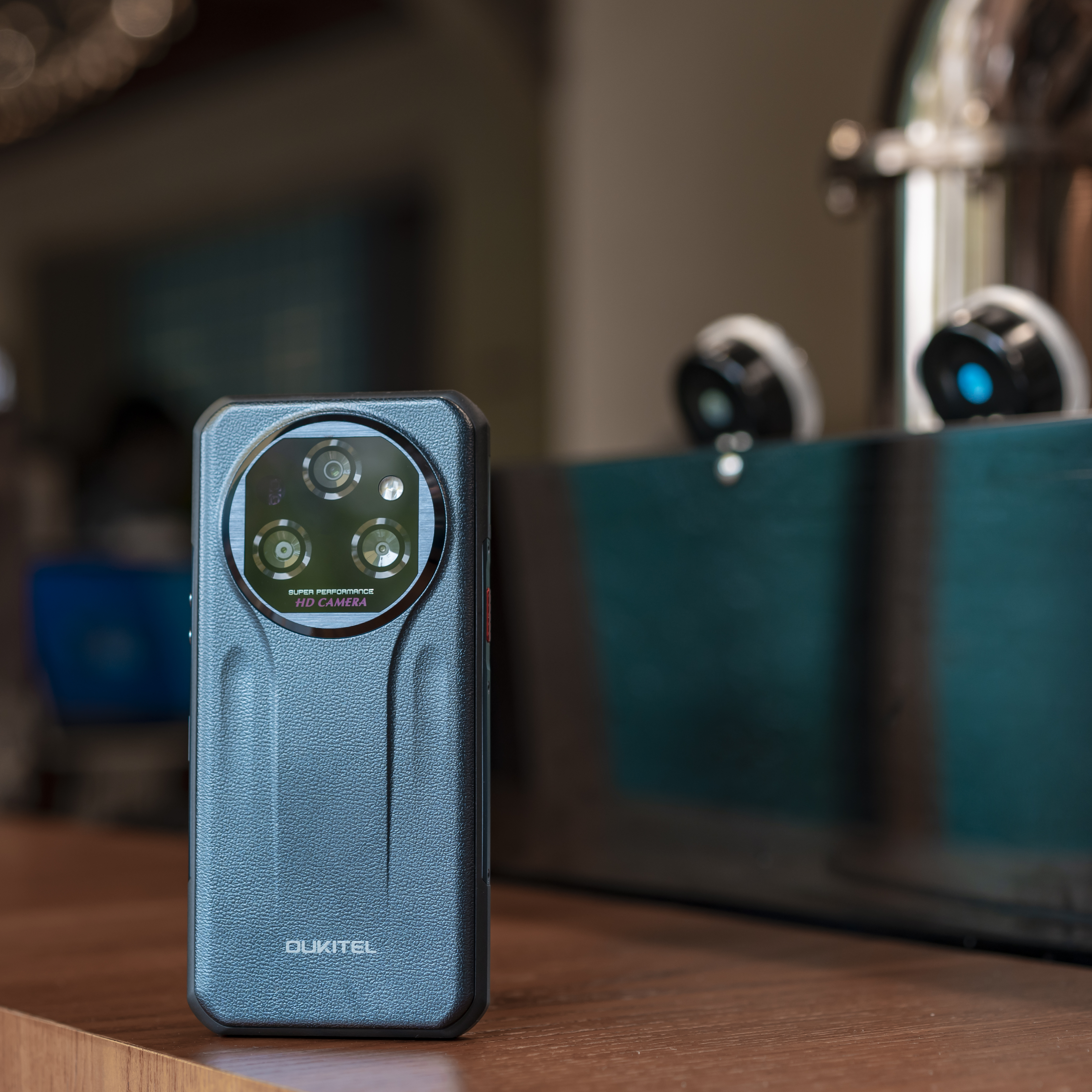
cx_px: 338
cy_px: 579
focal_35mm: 79
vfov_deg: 21.9
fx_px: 2820
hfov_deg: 21.8
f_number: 3.2
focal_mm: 55
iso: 320
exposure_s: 1/160
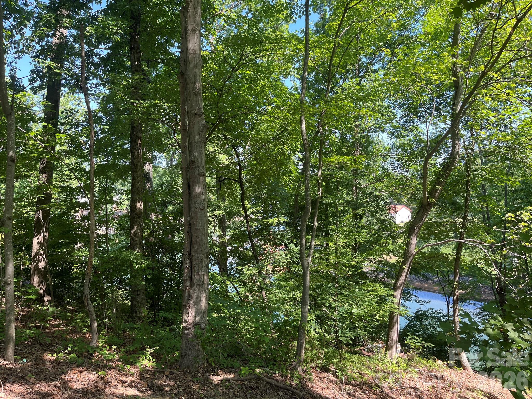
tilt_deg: -1.7
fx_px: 400
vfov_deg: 53.1
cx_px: 266
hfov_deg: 67.3
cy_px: 200
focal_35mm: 26
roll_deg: +2.2
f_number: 1.6
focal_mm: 5.1
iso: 50
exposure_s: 1/301
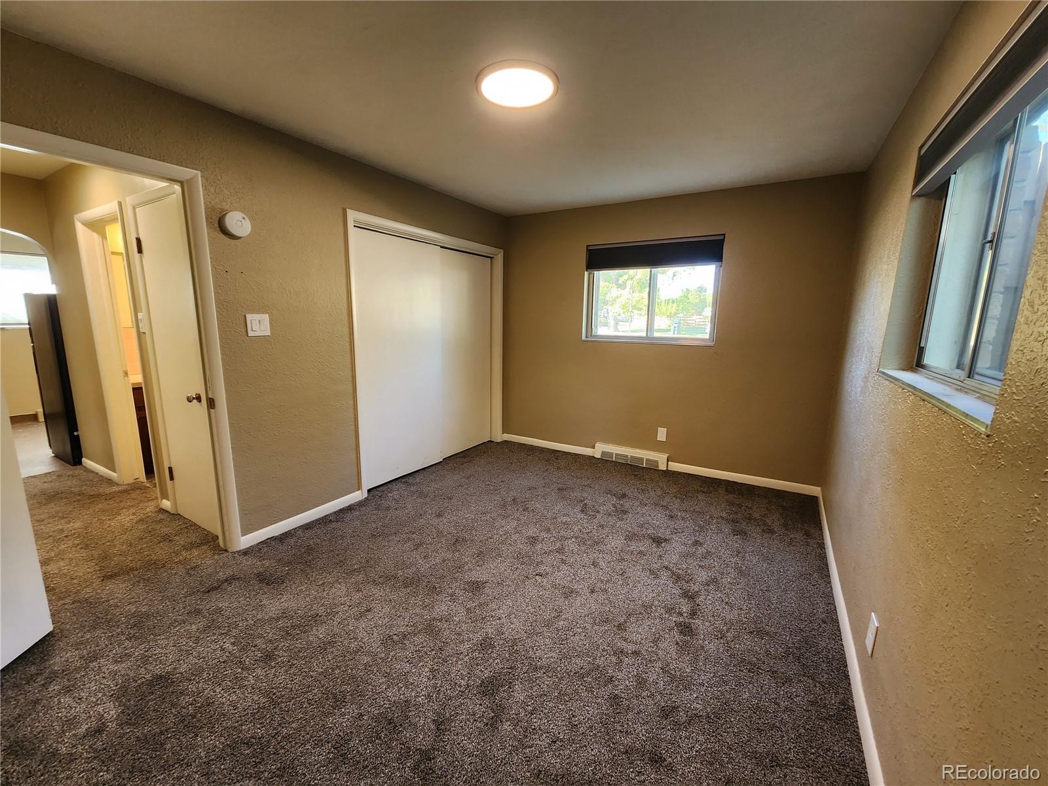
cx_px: 524
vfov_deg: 89.9
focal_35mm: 13
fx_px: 394
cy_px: 393
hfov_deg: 106.2
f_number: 2.2
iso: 200
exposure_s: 1/60
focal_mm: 2.2
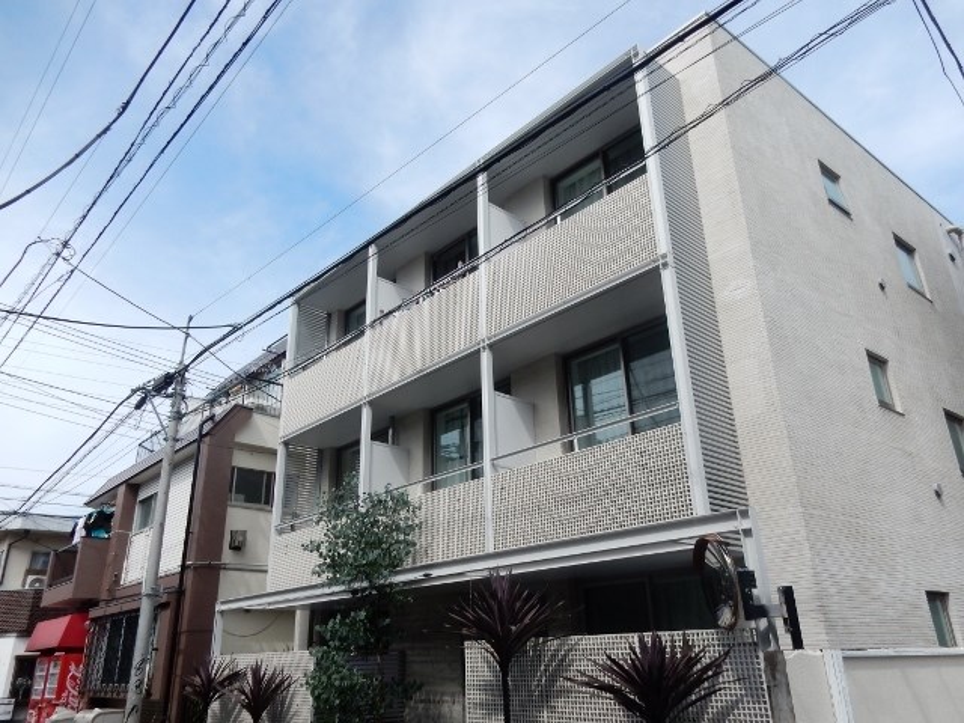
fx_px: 696
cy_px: 362
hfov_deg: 69.4
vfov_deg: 54.9
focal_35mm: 25
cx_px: 482
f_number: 3.7
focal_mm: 4.5
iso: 125
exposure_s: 1/1000
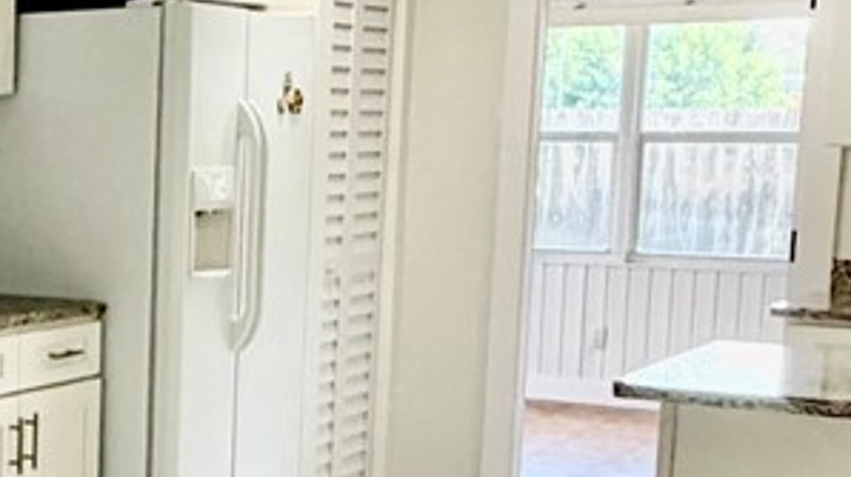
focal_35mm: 82
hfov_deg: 22.8
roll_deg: +0.3
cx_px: -291
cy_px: 368
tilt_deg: -7.4
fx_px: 1849
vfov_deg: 14.6
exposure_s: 1/120
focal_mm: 2.22
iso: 160
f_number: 2.2
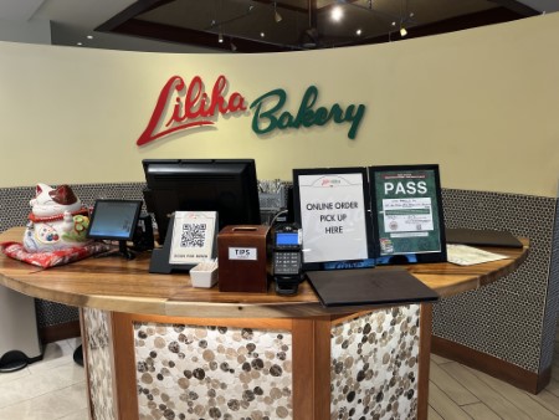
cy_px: 210
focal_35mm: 26
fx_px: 420
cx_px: 280
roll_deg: +0.1
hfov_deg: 67.3
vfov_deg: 53.1
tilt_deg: -8.3
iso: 100
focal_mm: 5.1
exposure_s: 1/120
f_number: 1.6
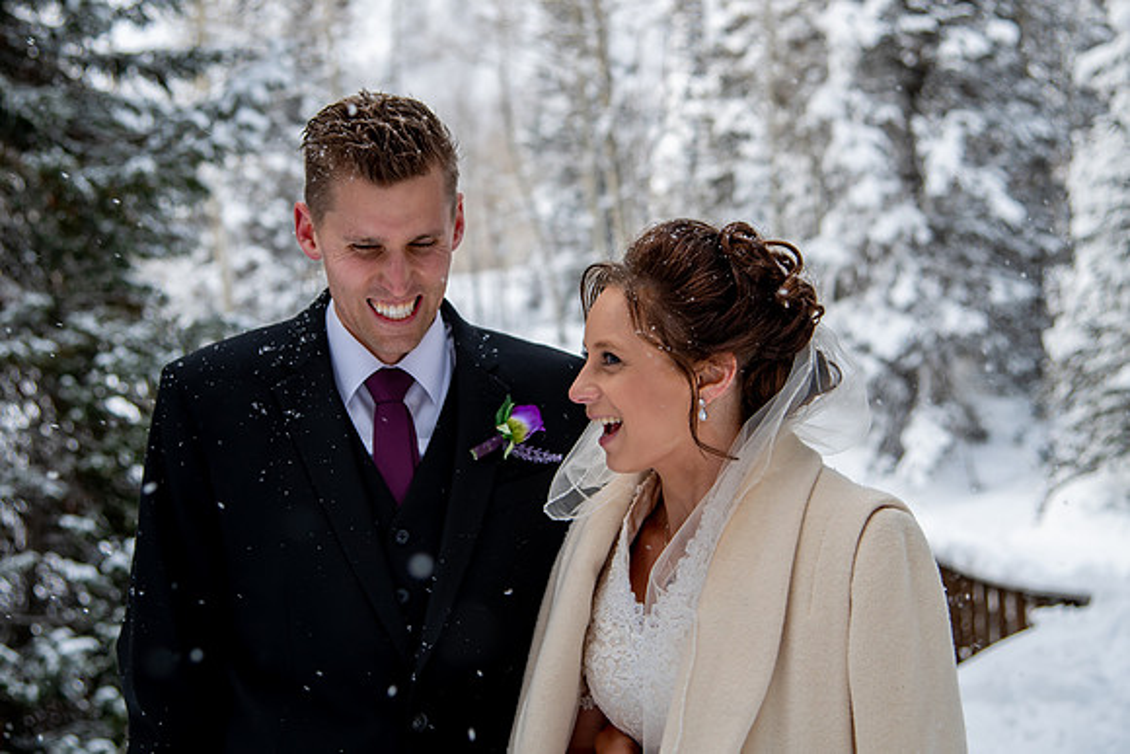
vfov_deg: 19.1
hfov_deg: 28.3
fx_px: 2242
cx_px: 487
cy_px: 290
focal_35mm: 71
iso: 200
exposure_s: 1/250
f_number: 4.5
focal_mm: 58
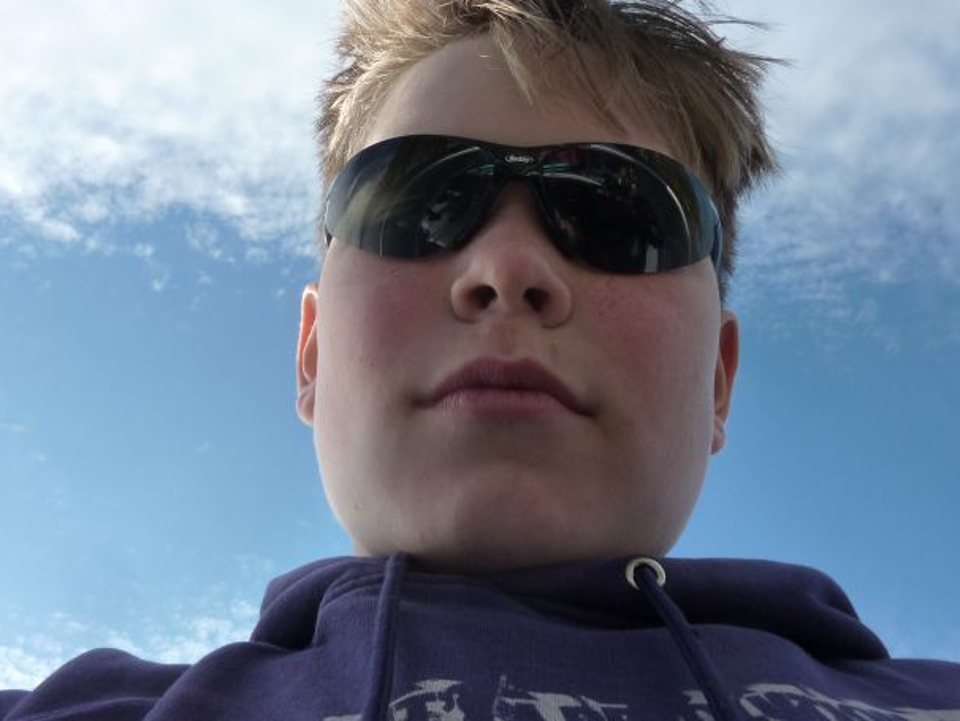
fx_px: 916
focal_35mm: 33
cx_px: 439
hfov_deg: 55.3
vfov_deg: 43.0
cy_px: 360
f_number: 4.5
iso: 125
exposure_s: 1/500
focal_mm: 4.1
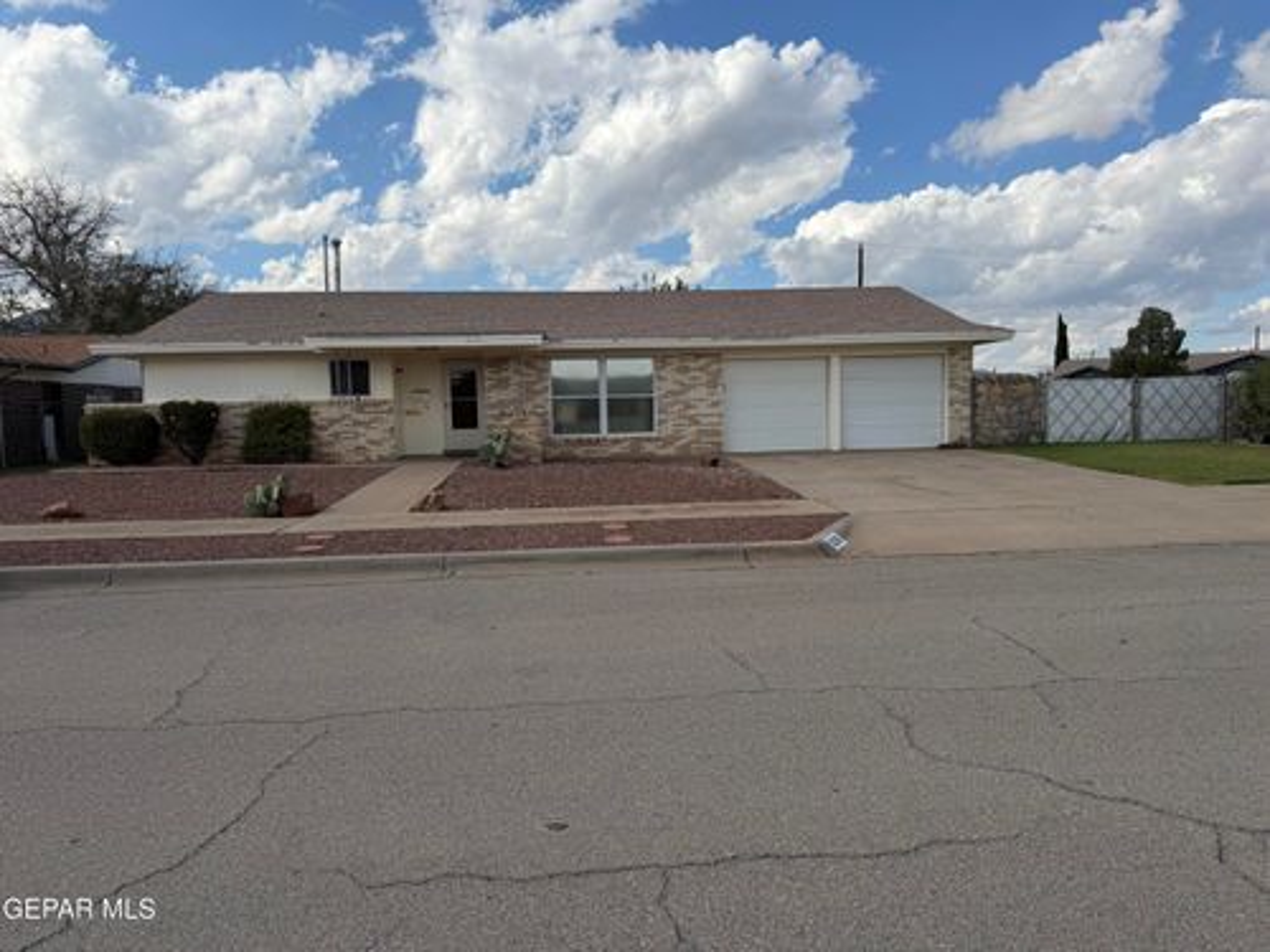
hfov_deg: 71.6
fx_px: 881
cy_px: 476
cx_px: 635
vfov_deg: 56.8
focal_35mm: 24
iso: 80
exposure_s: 1/5714
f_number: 1.78
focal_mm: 6.76
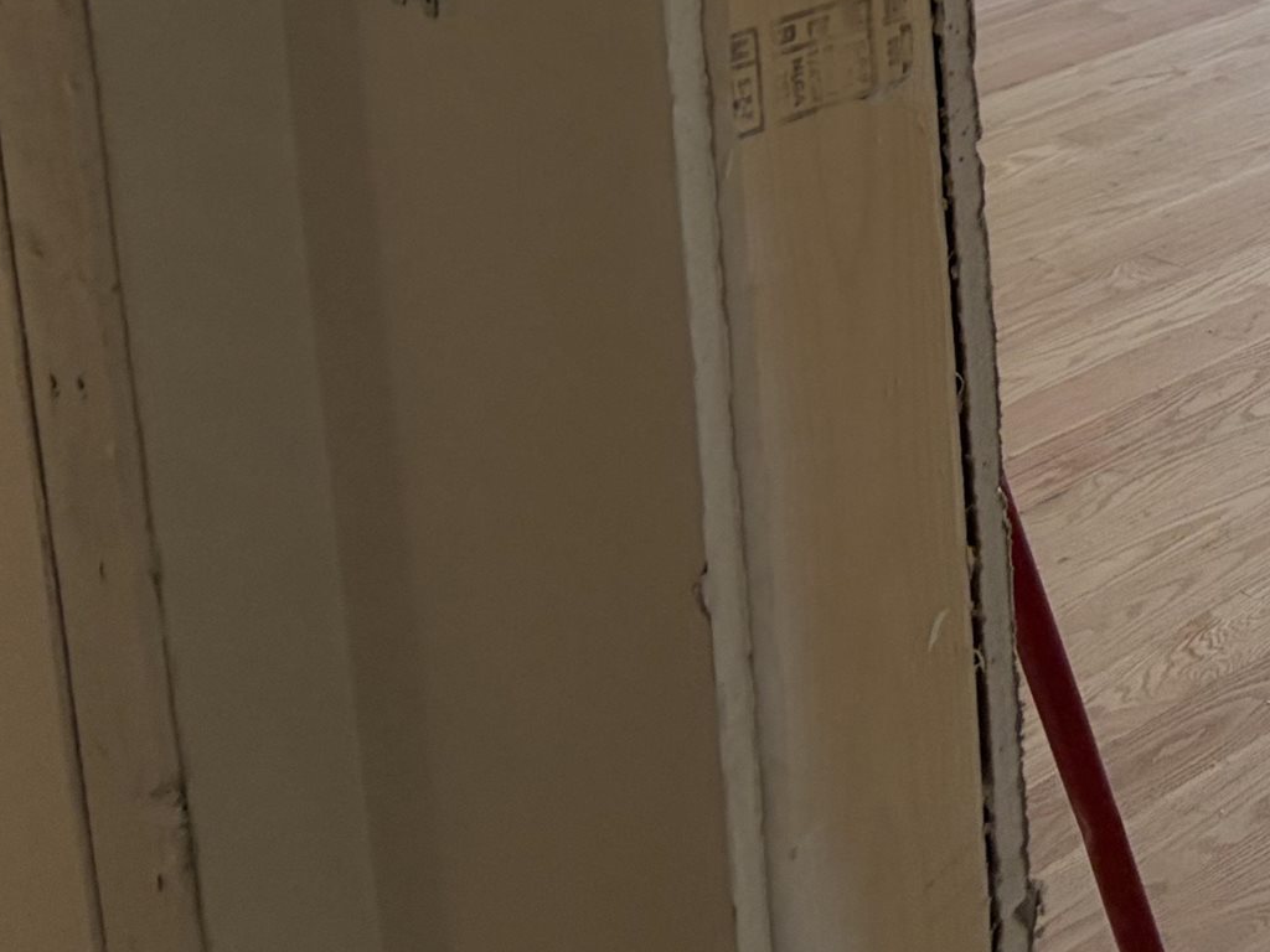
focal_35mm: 78
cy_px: -407
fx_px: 2862
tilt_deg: -10.1
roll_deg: +2.7
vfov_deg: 17.3
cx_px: 1845
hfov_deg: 21.4
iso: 125
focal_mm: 5.96
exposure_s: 1/122
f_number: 1.6
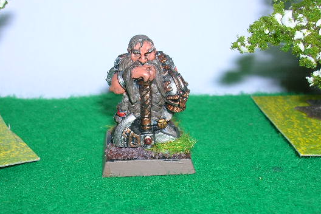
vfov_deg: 23.3
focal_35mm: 58
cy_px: 144
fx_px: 517
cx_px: 151
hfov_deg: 34.5
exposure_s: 1/60.1
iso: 50
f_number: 5.4
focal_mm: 7.7
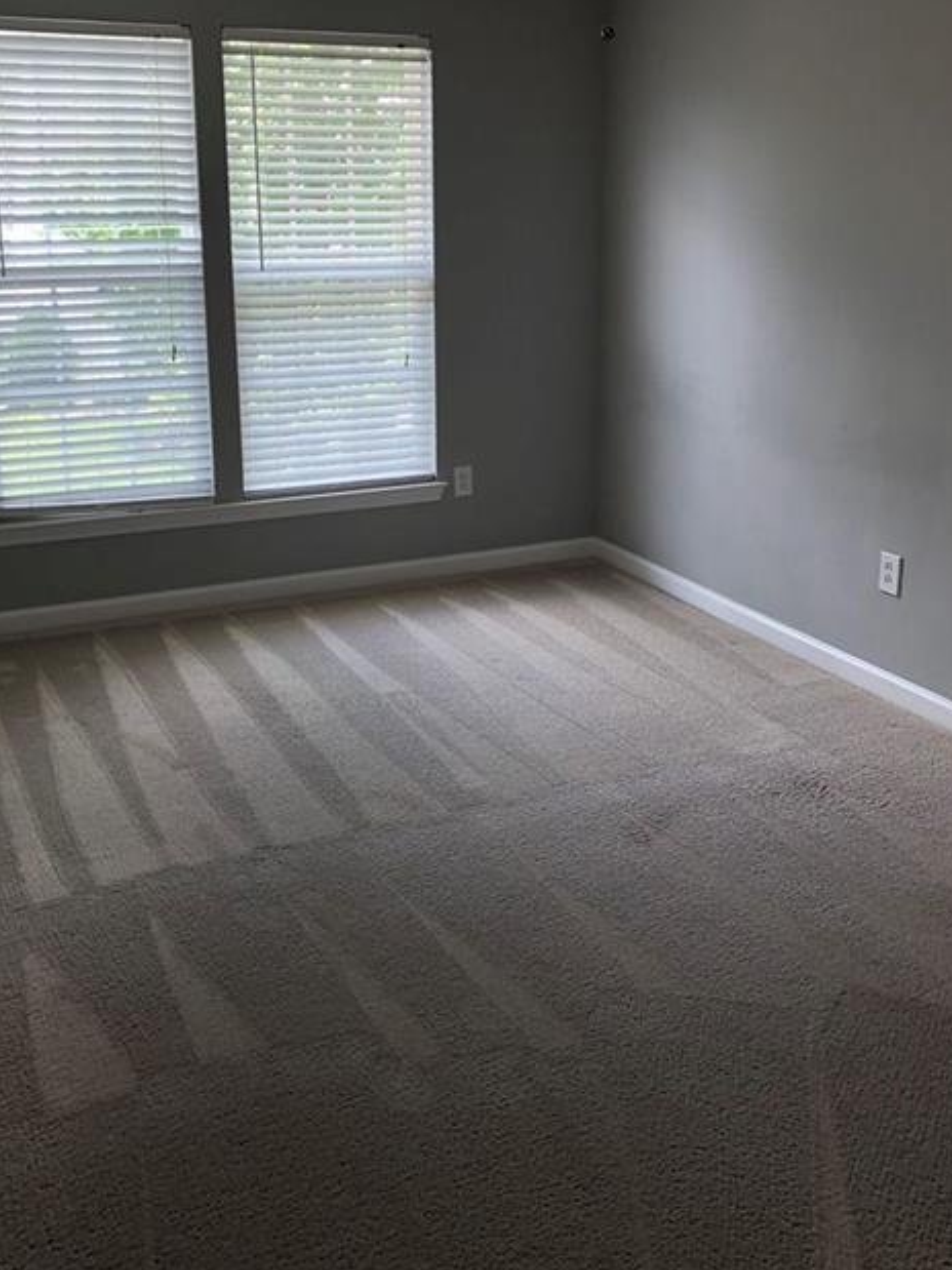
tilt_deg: -11.6
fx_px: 1321
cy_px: 519
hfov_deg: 39.6
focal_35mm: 36
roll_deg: -0.5
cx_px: 453
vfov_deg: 51.1
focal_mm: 3.99
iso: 50
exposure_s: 1/120
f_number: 1.8
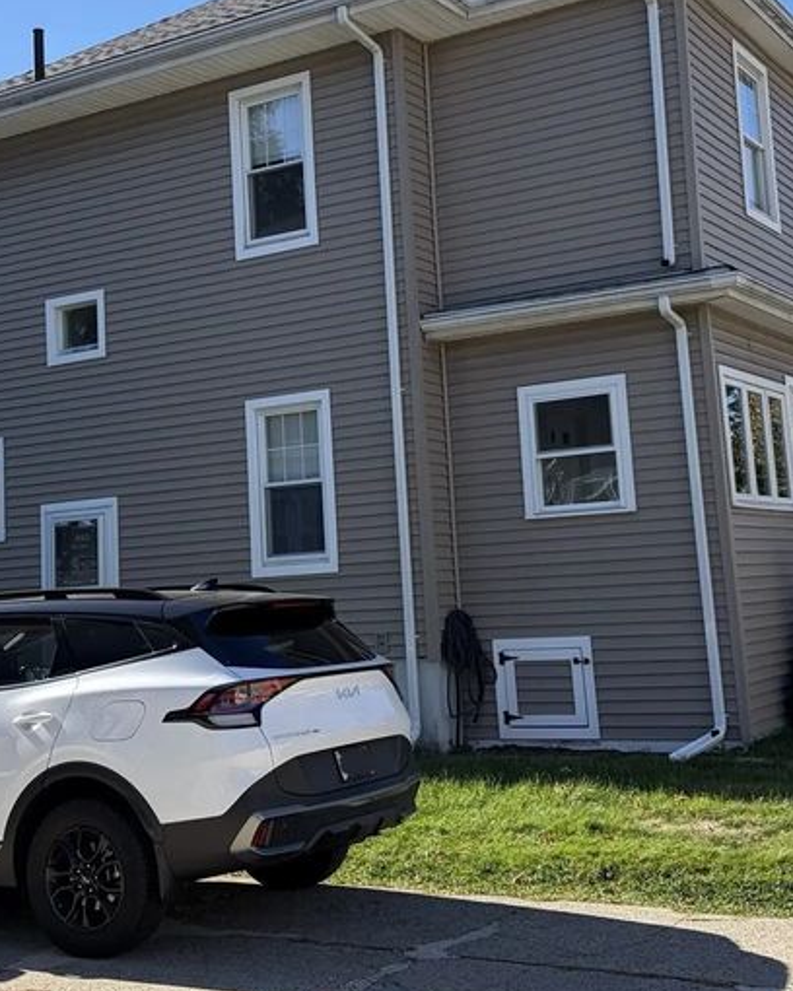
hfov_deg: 29.7
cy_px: 365
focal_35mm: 51
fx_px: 1496
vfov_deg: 36.4
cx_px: 362
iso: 50
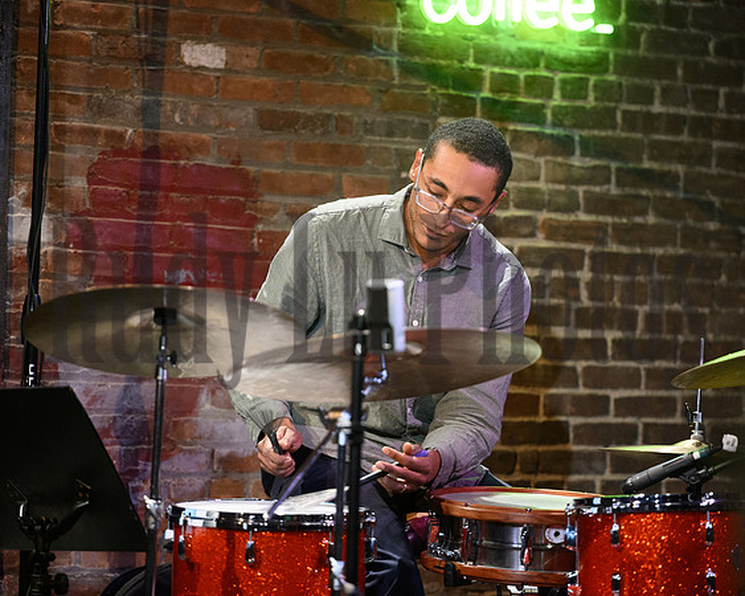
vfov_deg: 11.4
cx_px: 409
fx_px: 2979
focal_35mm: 135
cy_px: 298
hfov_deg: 14.3
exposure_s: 1/400
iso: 5000
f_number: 2.8
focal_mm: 120
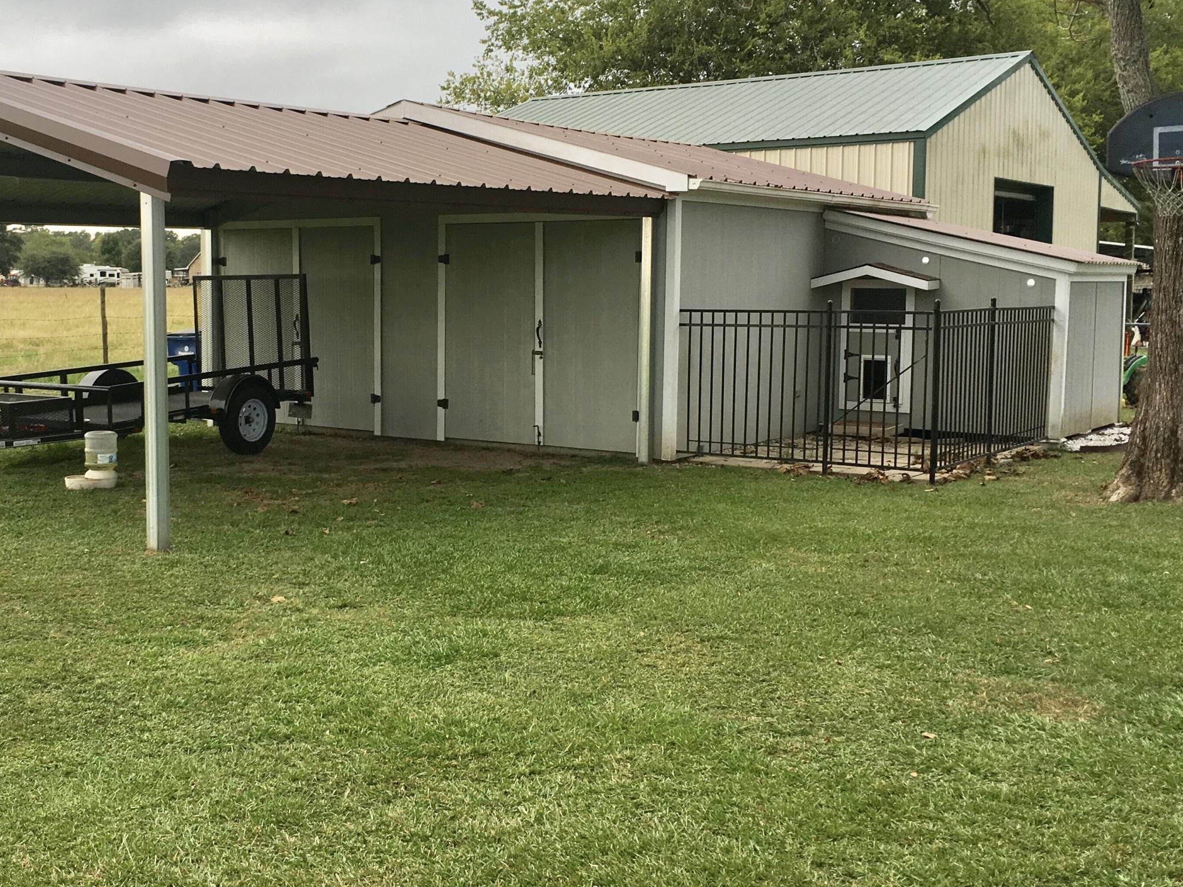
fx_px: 1469
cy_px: 389
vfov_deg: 33.6
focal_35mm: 43
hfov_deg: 43.4
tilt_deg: -3.4
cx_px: 430
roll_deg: -0.4
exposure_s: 1/120
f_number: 2.2
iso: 25
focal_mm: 4.15
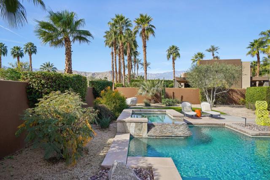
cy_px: 90
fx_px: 158
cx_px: 135
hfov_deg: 81.2
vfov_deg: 59.5
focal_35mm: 21
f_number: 8
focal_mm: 21
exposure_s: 1/250
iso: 100
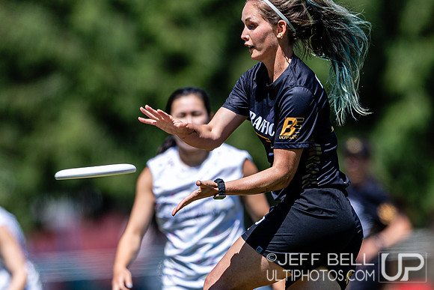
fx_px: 9892
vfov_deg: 1.7
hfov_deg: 2.5
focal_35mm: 820
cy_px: 297
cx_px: 234
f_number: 3.2
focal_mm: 400
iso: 100
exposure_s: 1/1600
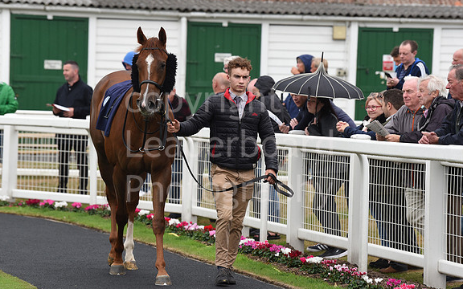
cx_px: 231
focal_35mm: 190
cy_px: 151
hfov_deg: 11.0
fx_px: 2397
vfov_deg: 6.9
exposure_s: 1/1000
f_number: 5.6
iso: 800
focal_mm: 185
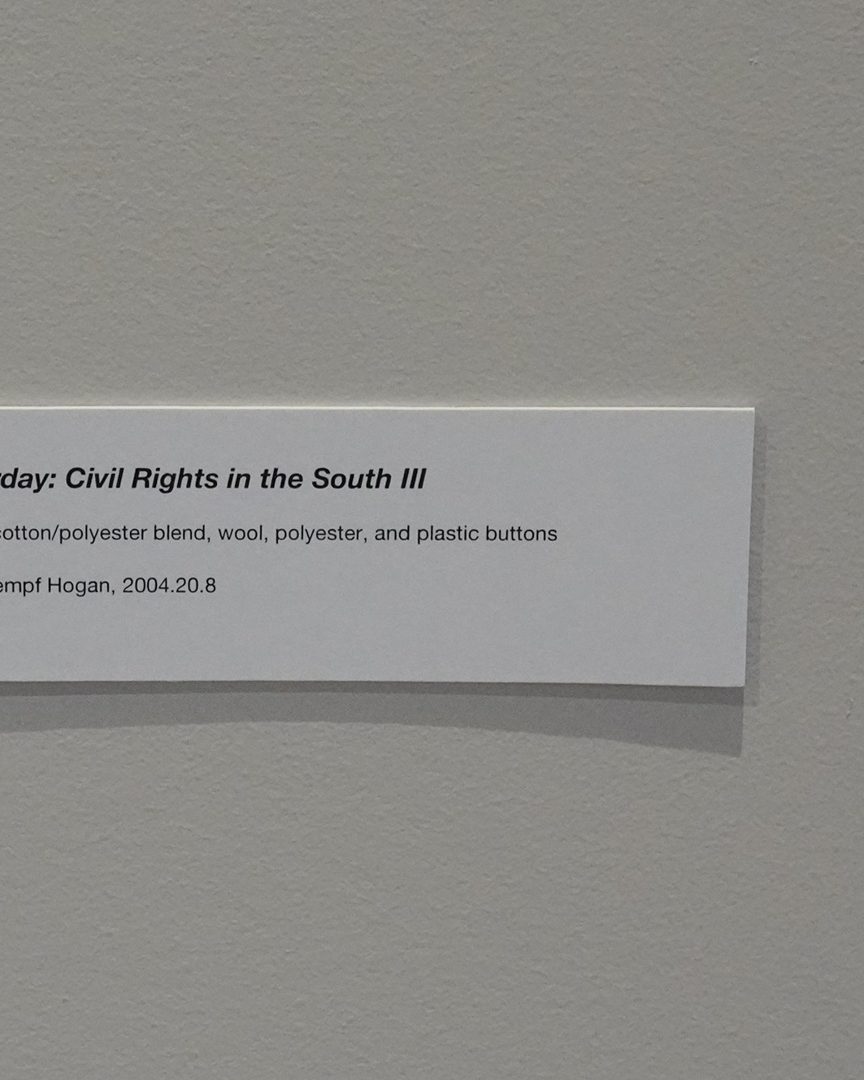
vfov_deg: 29.1
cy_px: 541
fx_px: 2078
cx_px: 304
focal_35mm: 65
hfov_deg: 23.4
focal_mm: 46
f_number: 8
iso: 6400
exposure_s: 1/100
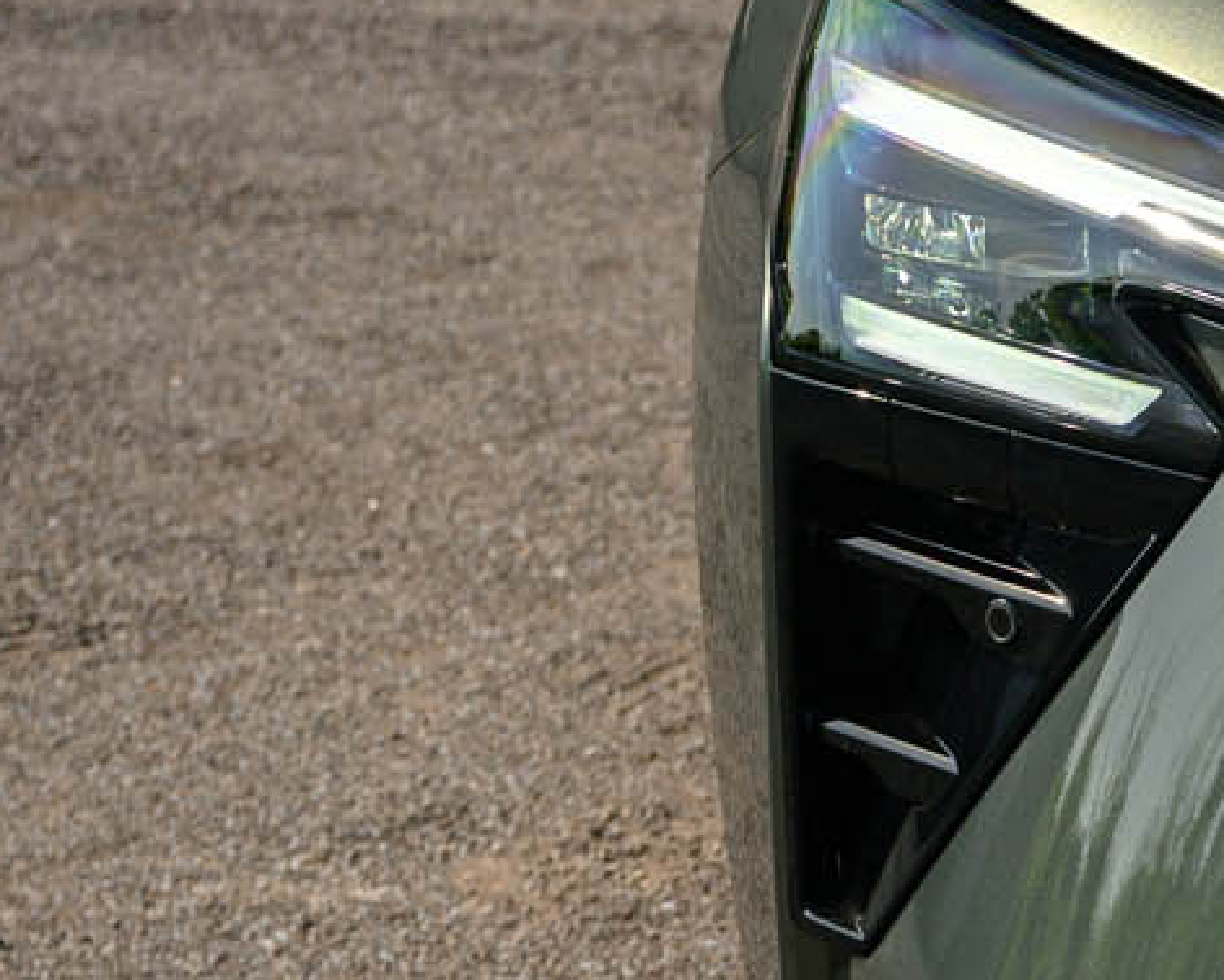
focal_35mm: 168
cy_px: 609
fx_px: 6088
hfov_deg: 10.5
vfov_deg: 9.2
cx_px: 2479
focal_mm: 44
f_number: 4.5
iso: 200
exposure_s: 1/800
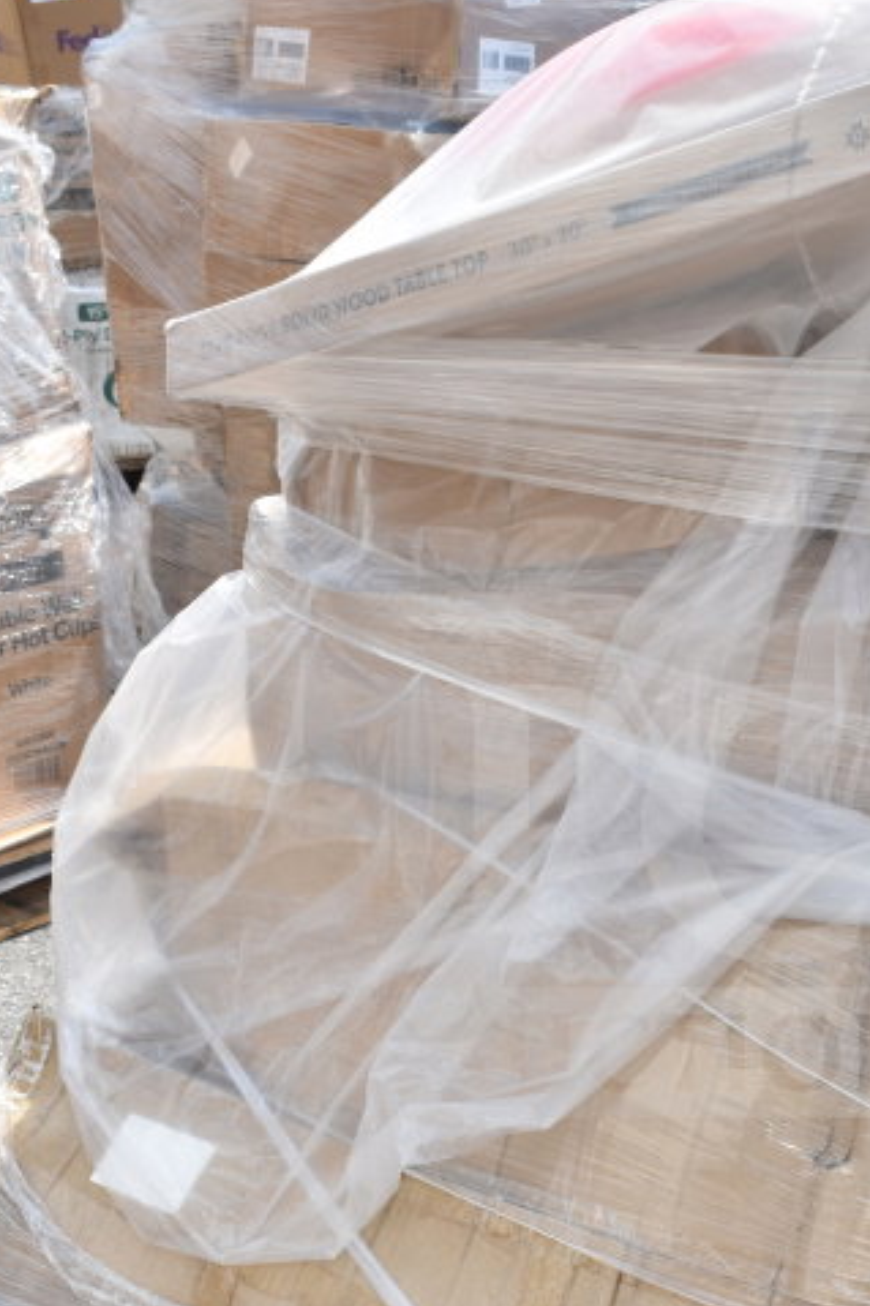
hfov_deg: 20.4
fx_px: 2392
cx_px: 706
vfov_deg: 30.3
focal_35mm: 66
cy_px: 901
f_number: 9
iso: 200
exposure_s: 1/320
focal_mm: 23
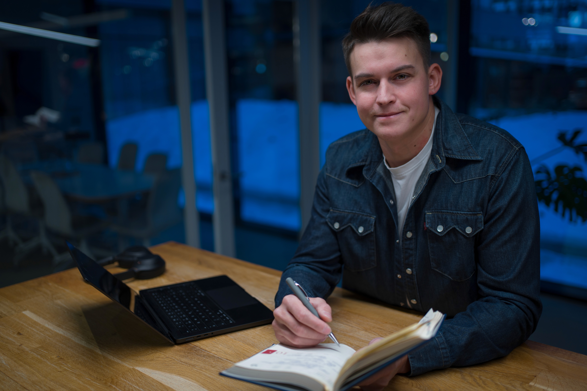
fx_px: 571
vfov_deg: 37.9
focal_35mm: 35
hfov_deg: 54.4
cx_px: 294
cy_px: 196
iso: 100
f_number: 1.8
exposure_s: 1/250
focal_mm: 35
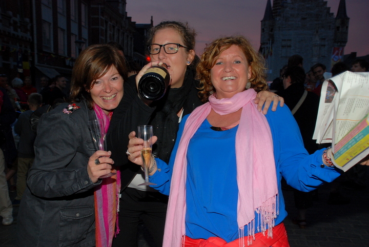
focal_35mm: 36
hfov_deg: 53.1
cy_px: 124
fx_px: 369
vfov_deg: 37.0
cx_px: 184
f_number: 5.6
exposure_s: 1/60
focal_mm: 24
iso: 320
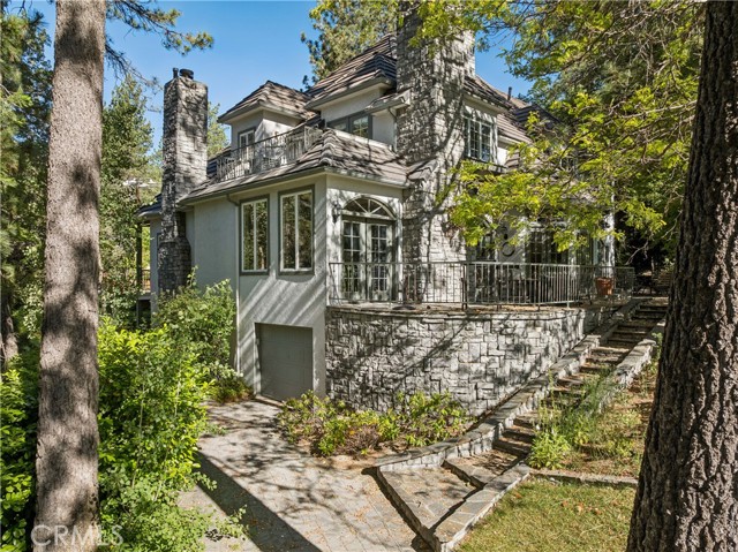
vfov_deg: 56.8
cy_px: 276
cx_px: 369
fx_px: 511
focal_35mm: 24
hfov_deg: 71.6
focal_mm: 12.3
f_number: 2.8
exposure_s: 1/30
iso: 100
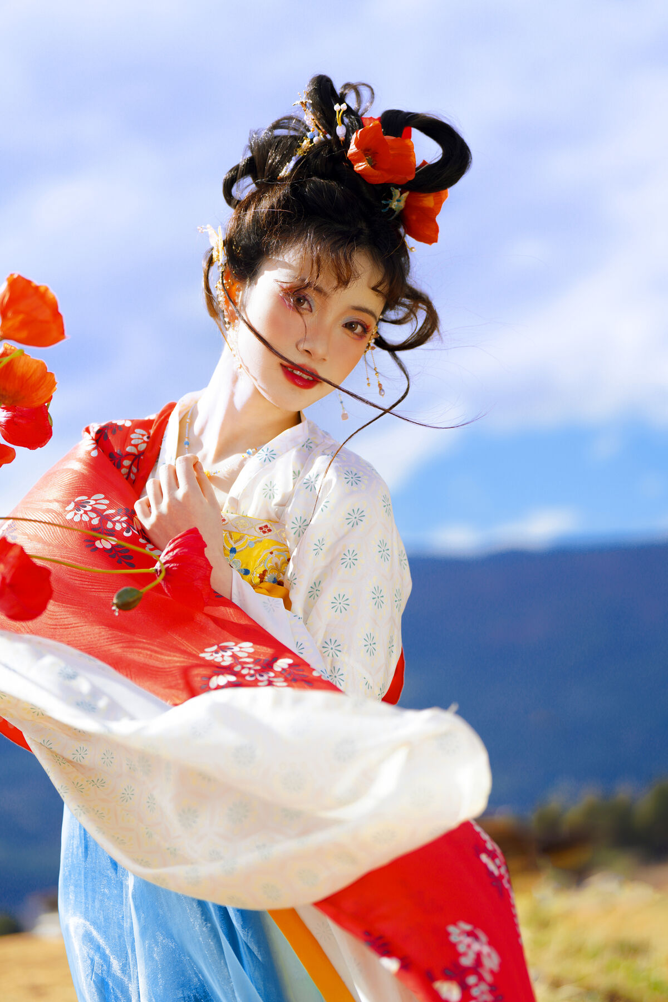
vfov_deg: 25.7
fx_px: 2199
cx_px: 334
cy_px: 501
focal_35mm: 79
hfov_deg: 17.3
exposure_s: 1/1000
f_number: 2.8
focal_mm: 79
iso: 100
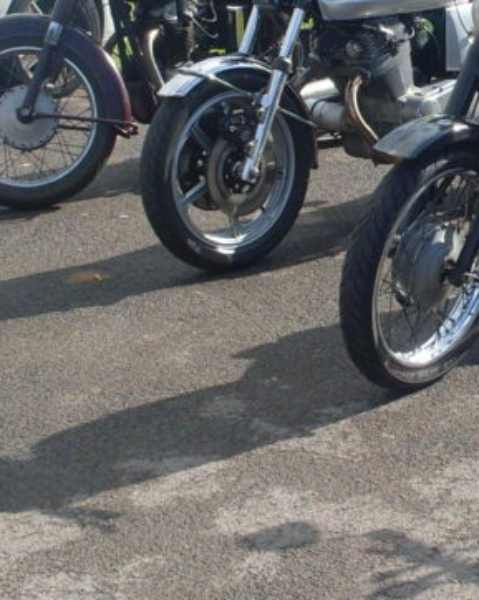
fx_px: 1863
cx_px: 436
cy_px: 186
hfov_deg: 14.5
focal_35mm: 105
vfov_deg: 18.2
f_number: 8.4
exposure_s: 1/180
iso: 80
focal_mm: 6.3
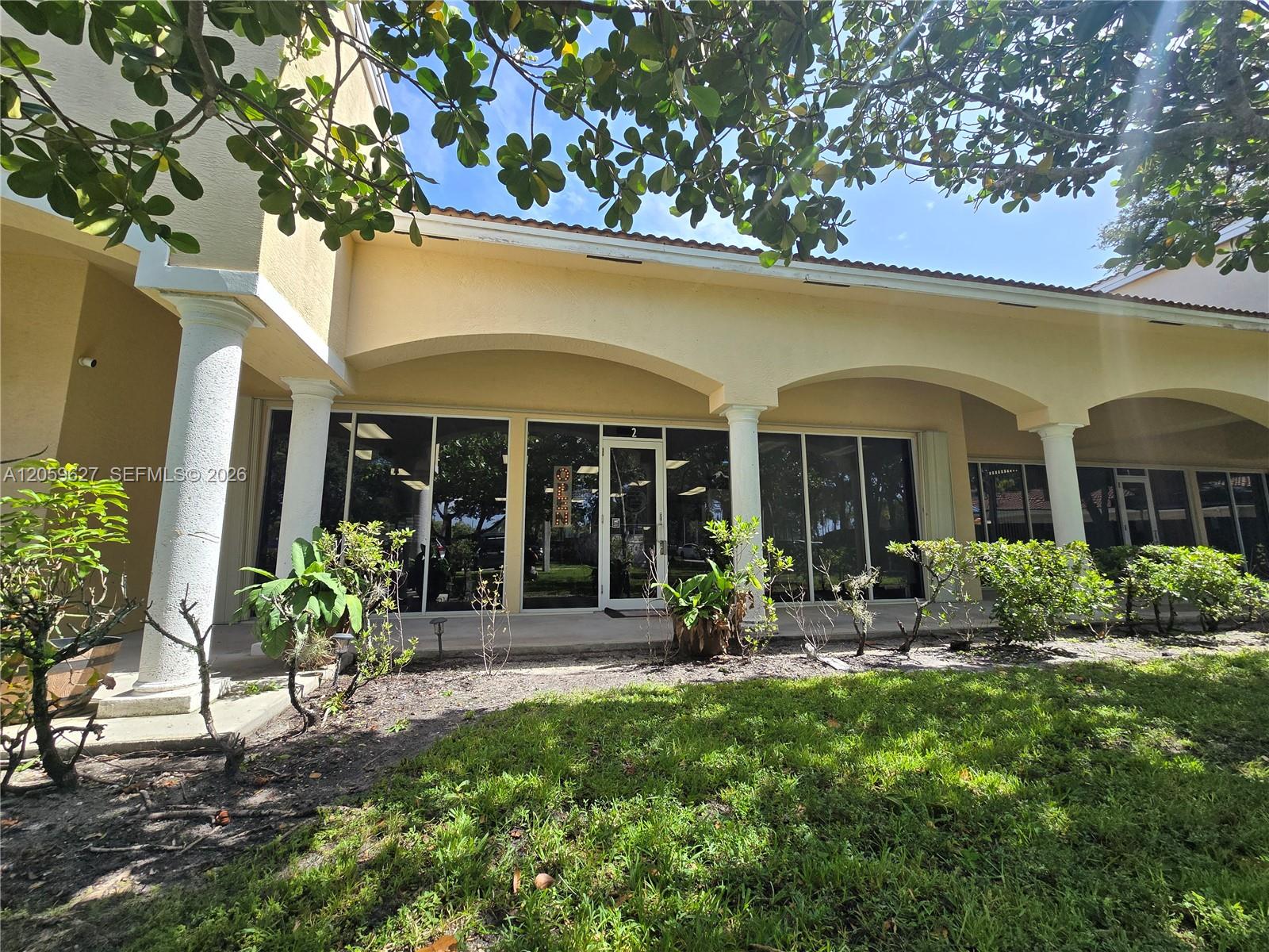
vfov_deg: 89.9
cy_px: 476
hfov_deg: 106.2
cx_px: 634
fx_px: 477
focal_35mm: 13
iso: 50
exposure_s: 1/984
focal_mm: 2.2
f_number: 2.2
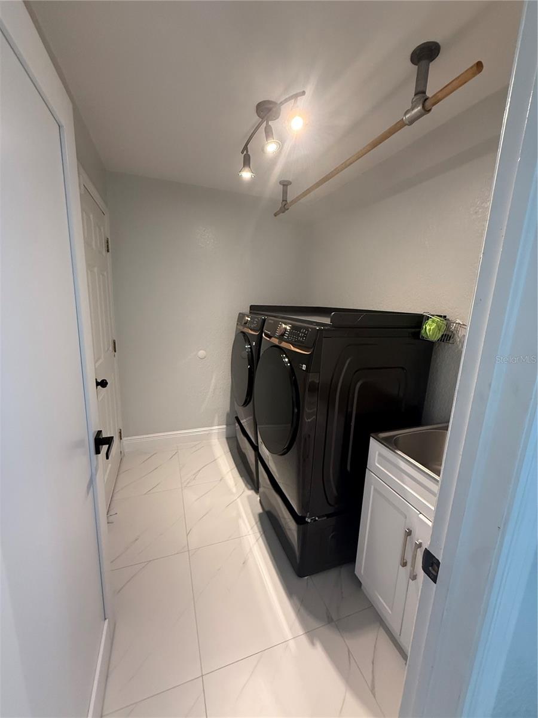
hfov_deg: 85.7
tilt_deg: -9.8
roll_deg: -2.3
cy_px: 359
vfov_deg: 102.1
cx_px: 269
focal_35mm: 14
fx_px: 290
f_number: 2.2
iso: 400
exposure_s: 1/60
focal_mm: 2.22
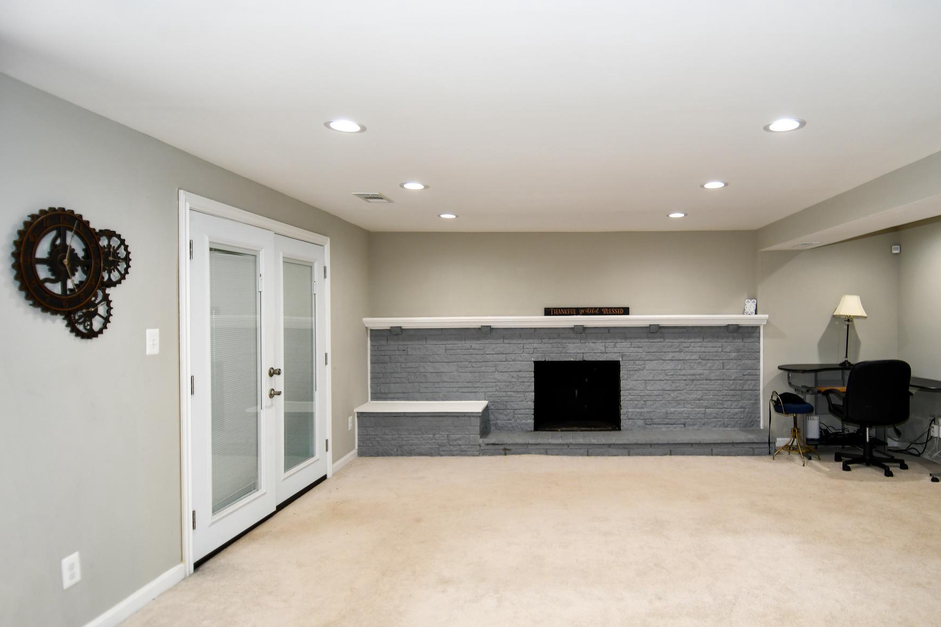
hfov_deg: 80.6
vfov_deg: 59.5
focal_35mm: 21
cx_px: 543
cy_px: 331
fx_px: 549
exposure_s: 1/60
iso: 250
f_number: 4
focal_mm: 12
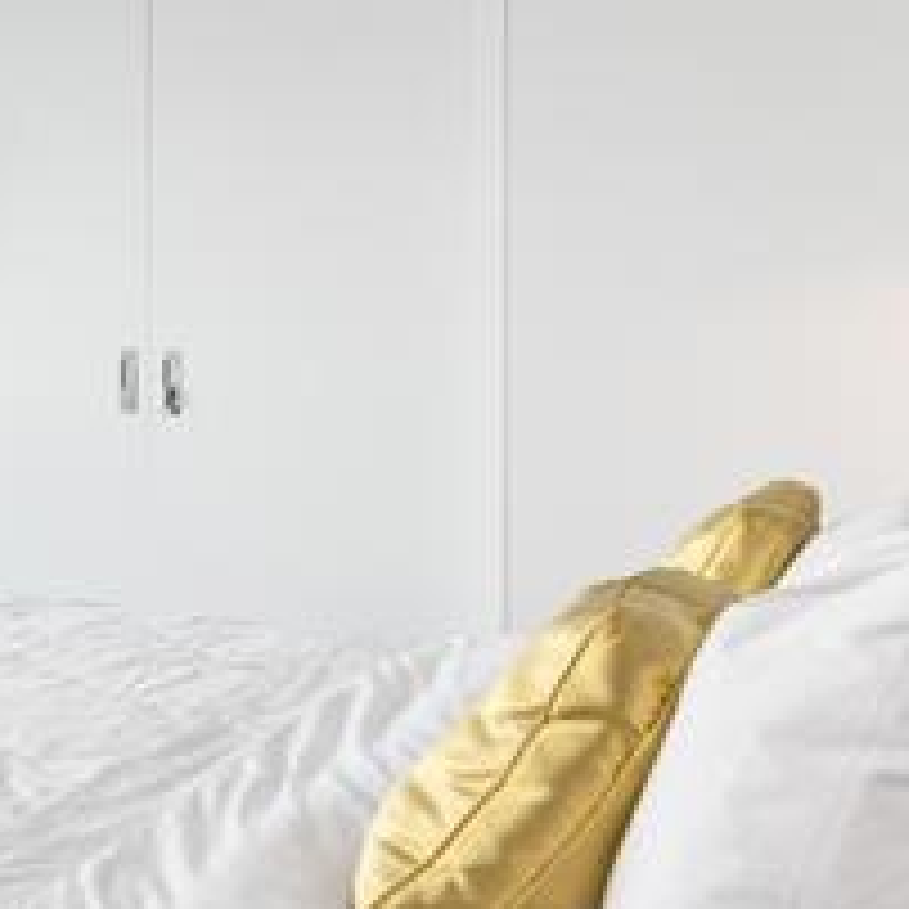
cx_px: -670
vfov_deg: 30.5
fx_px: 1664
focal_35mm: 56
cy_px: 385
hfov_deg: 21.6
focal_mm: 13
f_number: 8
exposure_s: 1/20
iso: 200
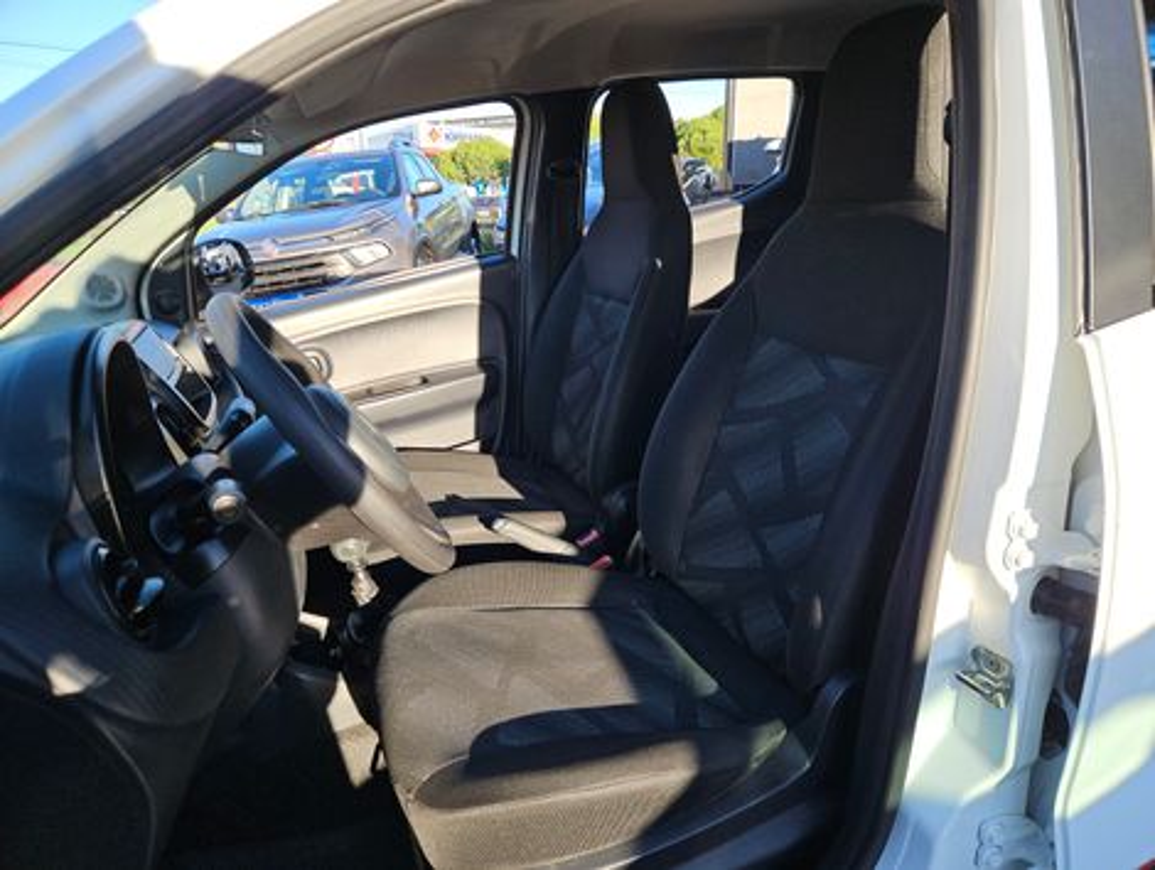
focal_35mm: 23
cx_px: 578
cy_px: 435
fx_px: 769
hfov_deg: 73.8
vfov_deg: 59.0
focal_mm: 5.4
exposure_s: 1/291
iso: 25
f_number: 1.8
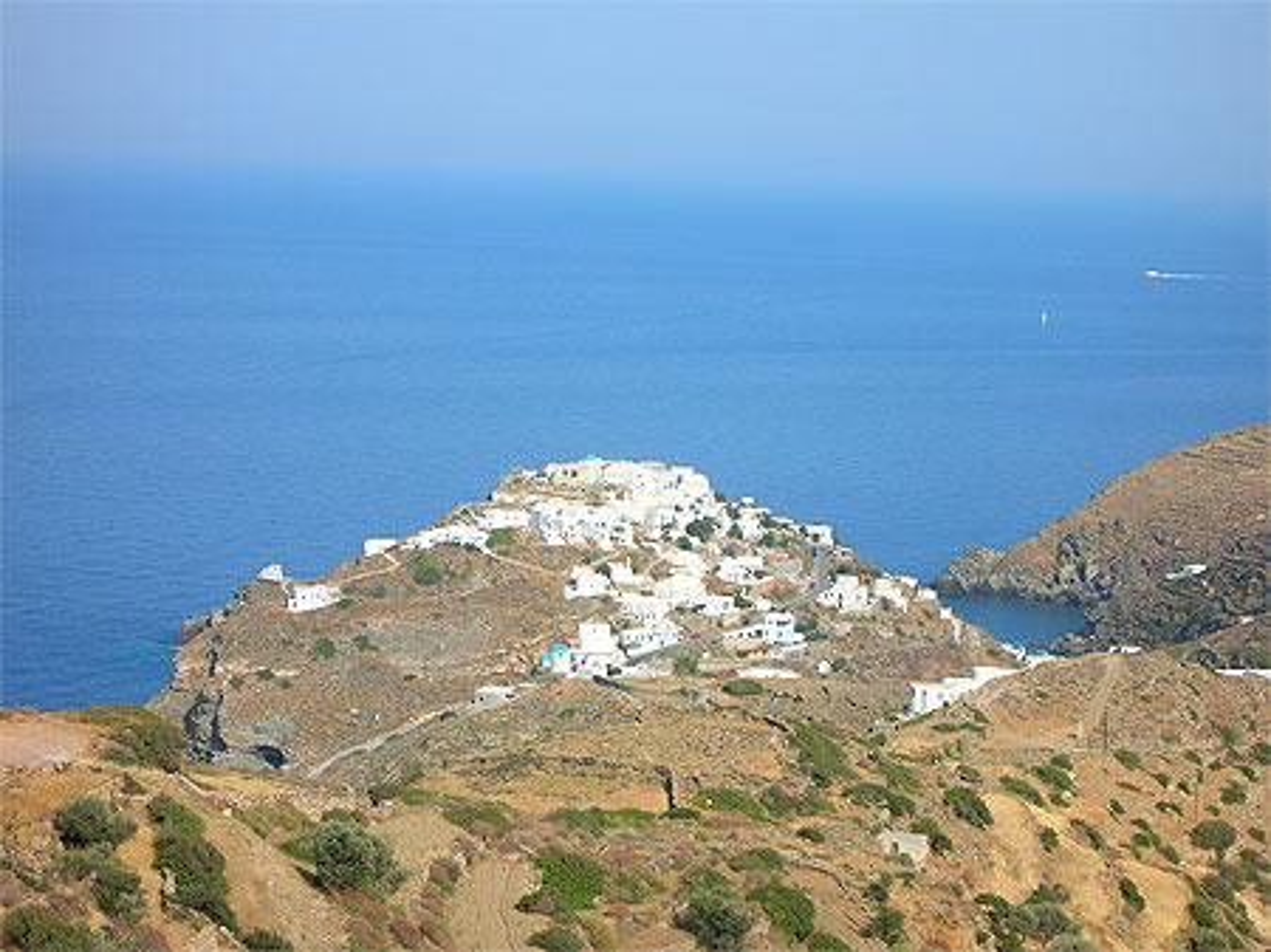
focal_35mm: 105
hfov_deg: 18.7
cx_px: 636
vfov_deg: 14.1
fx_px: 3853
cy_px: 476
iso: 50
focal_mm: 17.4
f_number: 4.9
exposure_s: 1/330
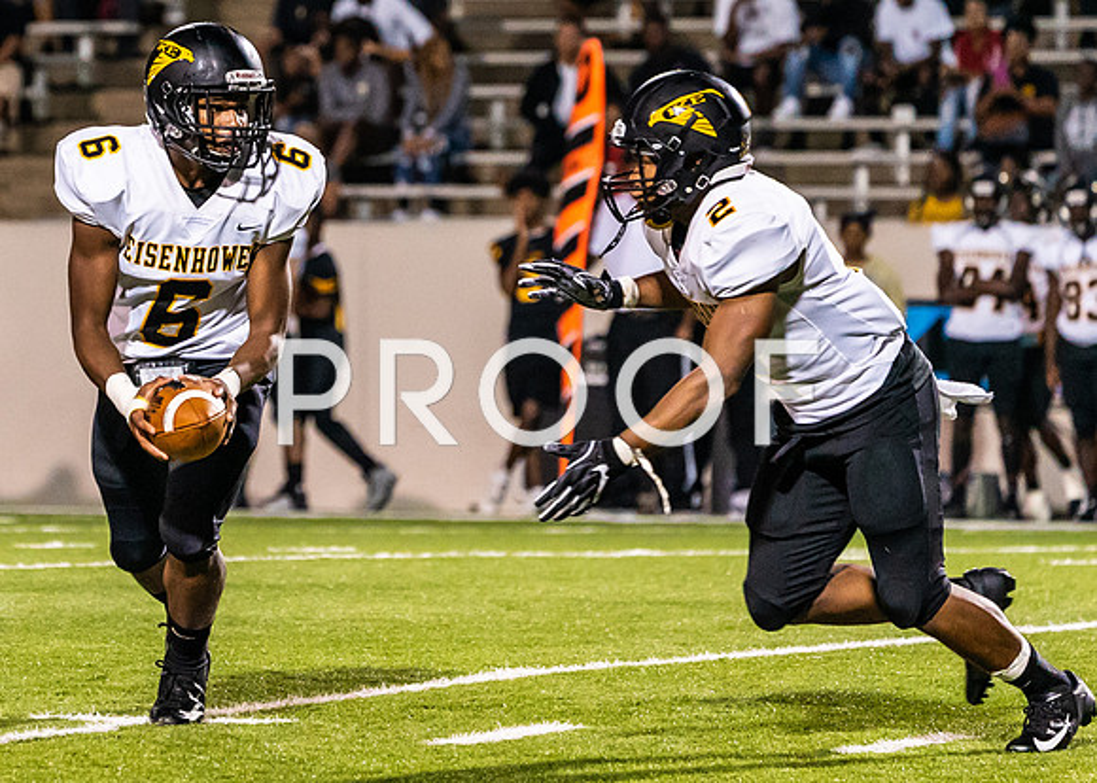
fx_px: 11623
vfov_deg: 3.9
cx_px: 211
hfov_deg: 5.4
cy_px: 275
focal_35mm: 373
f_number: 5.6
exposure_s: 1/800
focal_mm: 235
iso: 6400
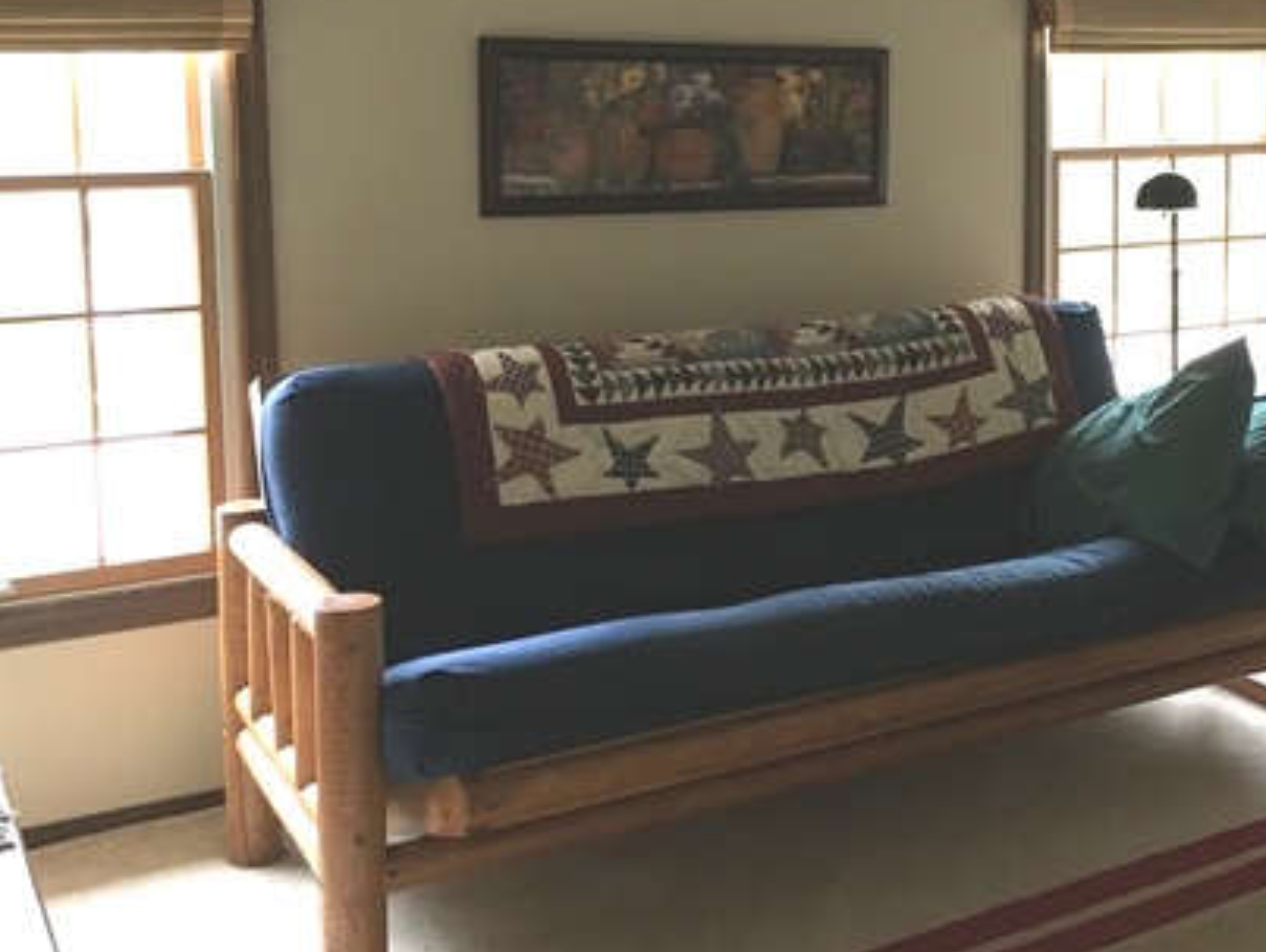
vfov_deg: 31.1
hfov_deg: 40.2
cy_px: 254
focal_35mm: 46
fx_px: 1684
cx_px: 927
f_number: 2.2
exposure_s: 1/30
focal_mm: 4.15
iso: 125
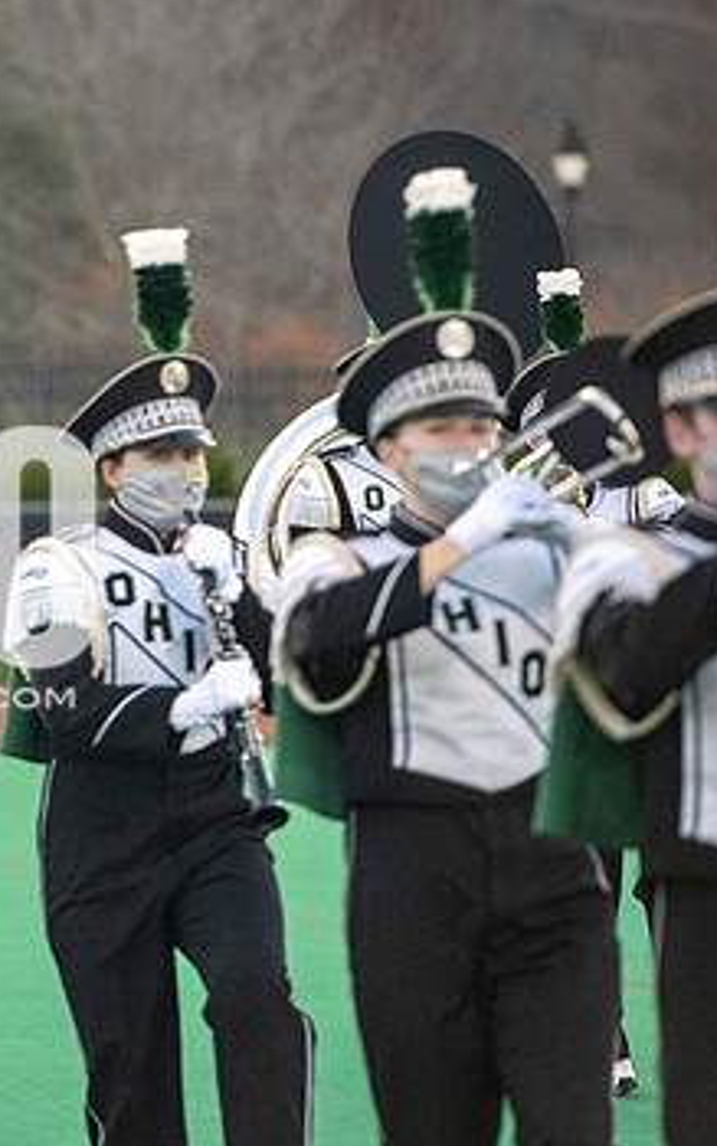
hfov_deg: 3.9
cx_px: -151
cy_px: 581
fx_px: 10559
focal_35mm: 338
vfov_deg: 6.2
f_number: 4.5
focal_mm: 200
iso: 5000
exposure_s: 1/5000
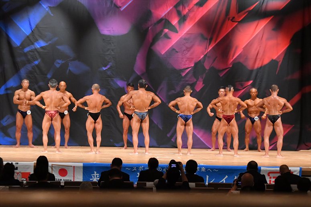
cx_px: 156
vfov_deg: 11.7
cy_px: 104
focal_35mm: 117
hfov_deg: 17.5
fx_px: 1010
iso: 7200
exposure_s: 1/400
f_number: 5.6
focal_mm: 78
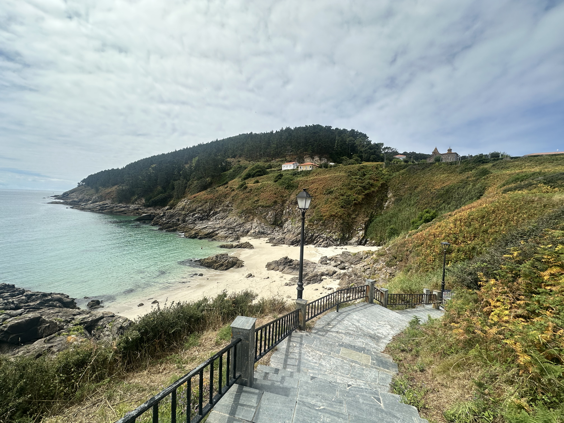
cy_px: 212
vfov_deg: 85.7
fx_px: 228
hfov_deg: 102.1
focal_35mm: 14
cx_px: 282
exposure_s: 1/1984
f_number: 2.2
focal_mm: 2.22
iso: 40
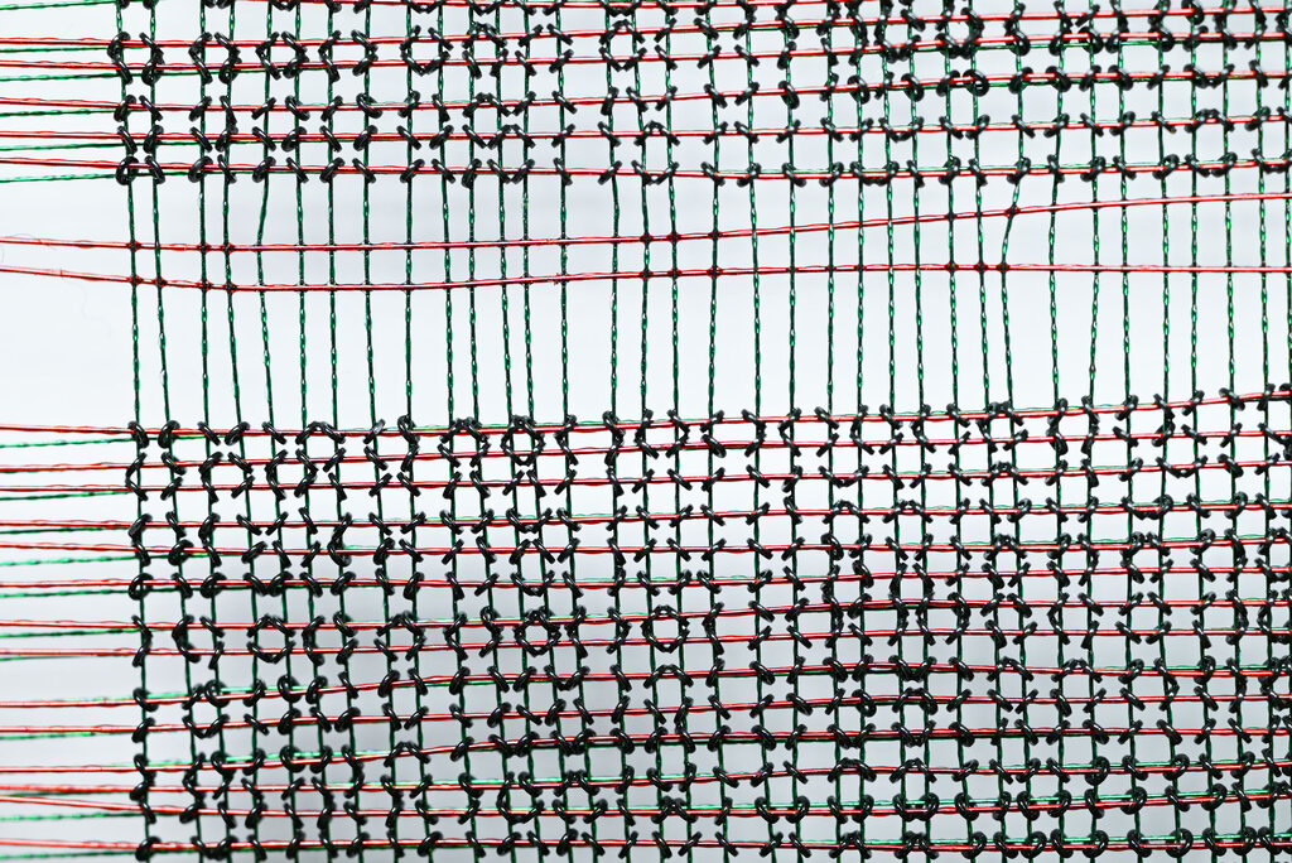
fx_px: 1795
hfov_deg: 39.6
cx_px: 646
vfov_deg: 27.0
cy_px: 432
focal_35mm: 50
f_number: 8
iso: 100
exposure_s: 1/80
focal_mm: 50
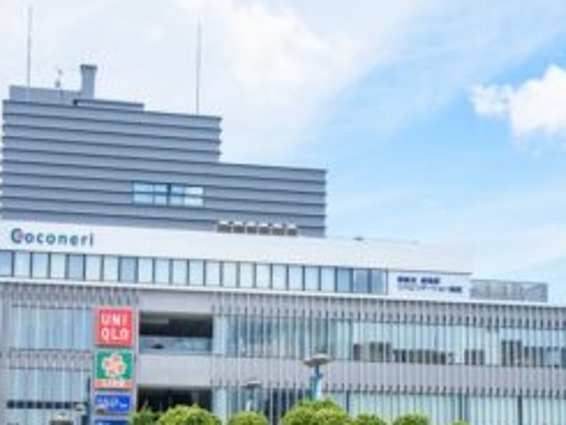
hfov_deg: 29.4
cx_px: 261
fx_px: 1080
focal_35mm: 66
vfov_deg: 22.0
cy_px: 328
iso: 100
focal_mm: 35
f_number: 9
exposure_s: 1/320
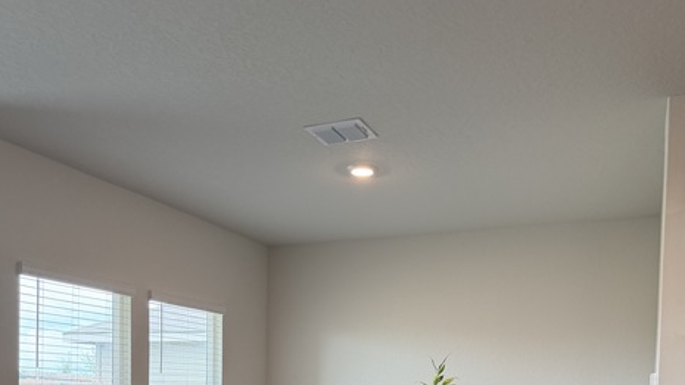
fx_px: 654
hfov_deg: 55.3
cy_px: 409
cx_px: 334
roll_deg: -1.5
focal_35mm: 36
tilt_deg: -1.1
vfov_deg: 29.9
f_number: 1.78
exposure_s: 1/130
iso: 200
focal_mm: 6.76
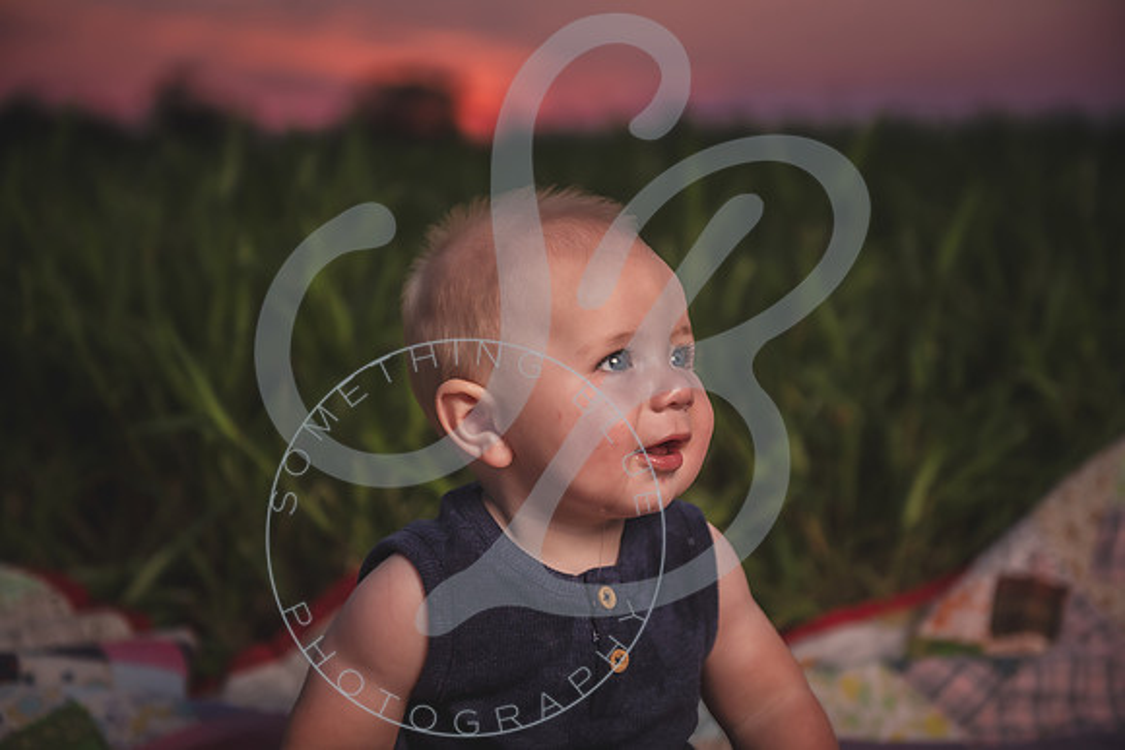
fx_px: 2188
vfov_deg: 19.5
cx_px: 562
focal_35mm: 70
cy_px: 375
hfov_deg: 28.8
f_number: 2.8
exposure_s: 1/1000
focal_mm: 70
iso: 200
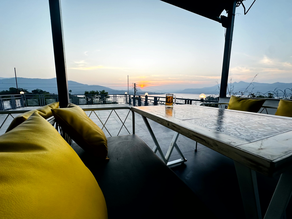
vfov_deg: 85.7
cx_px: 146
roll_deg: -0.8
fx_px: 118
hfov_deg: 102.1
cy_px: 110
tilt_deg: -8.5
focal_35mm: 14
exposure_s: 1/205
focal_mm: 2.22
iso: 40
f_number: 2.2
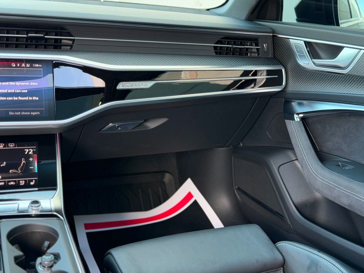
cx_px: 182
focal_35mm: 48
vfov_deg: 30.3
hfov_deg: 39.7
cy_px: 136
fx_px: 505
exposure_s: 1/67
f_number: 1.78
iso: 125
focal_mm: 6.76
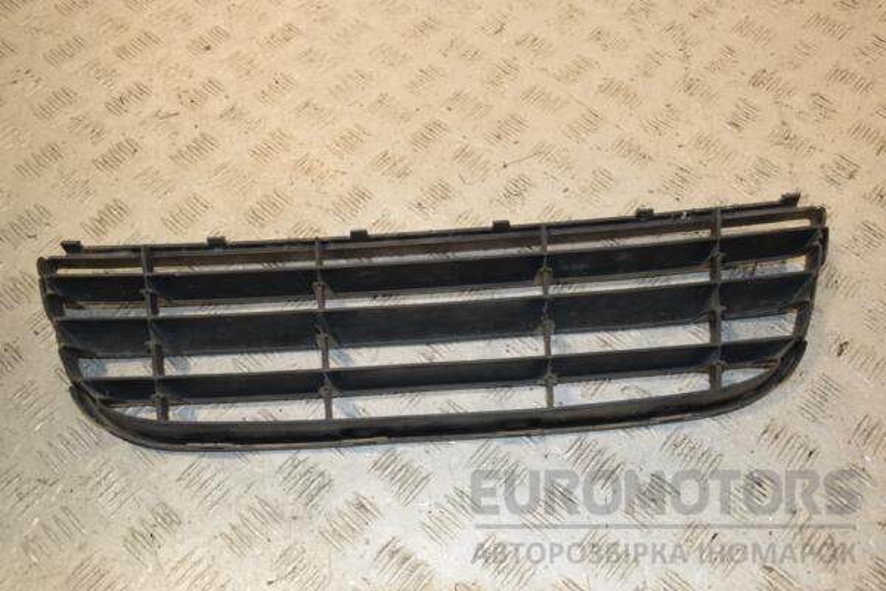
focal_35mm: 36
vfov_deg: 36.9
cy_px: 296
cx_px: 443
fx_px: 886
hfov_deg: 53.1
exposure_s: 1/200
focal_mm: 24
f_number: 6.3
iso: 800
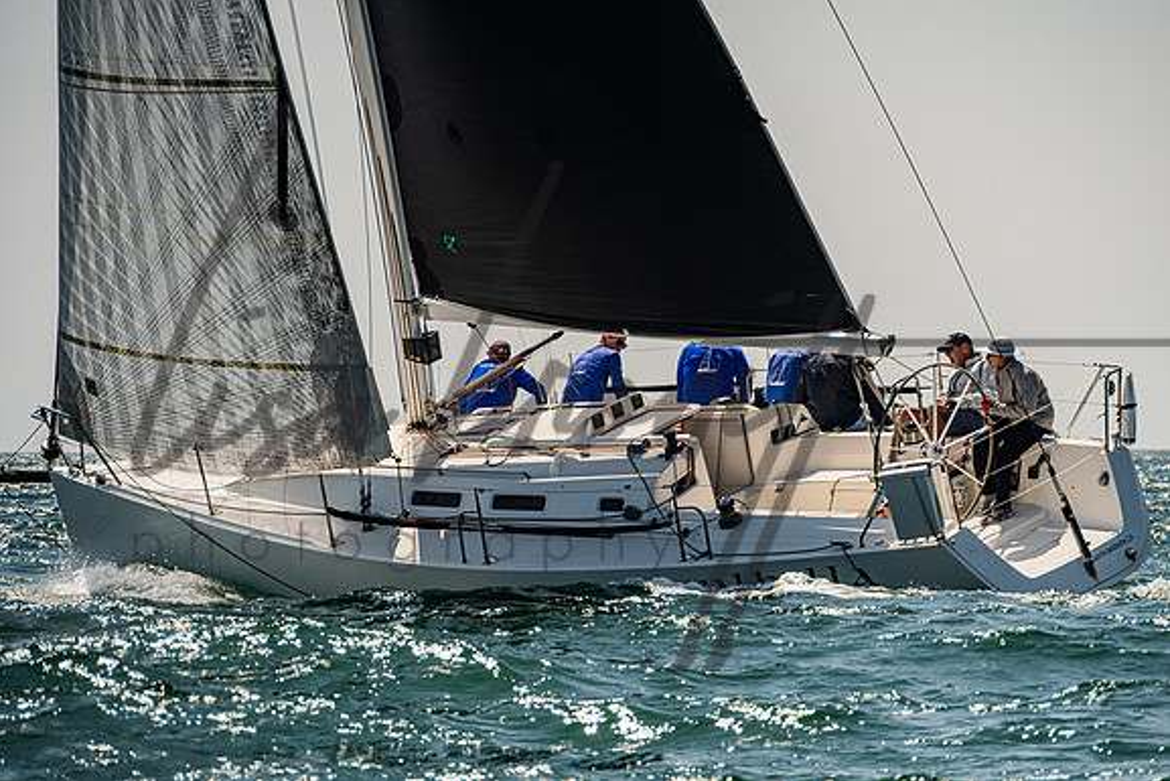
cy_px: 454
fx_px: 10337
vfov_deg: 4.3
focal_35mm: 318
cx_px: 679
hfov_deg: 6.5
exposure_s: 1/2500
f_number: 8
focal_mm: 270
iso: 500
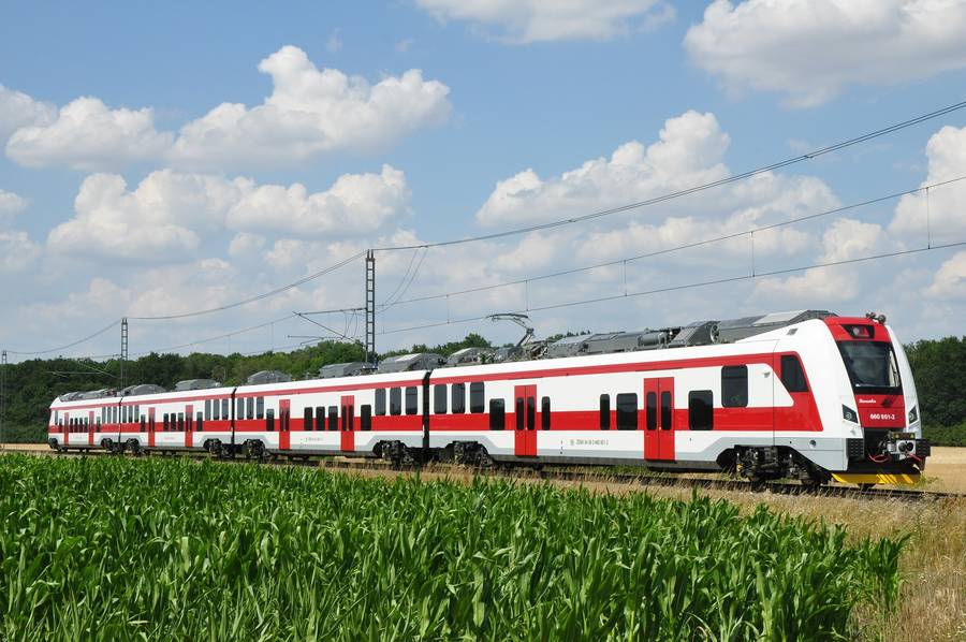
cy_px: 321
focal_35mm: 72
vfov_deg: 18.9
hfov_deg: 28.1
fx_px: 1930
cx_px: 483
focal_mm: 48
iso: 200
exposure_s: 1/160
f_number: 16
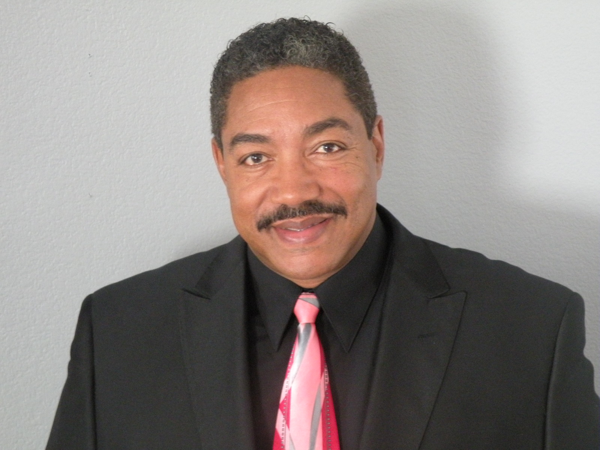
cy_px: 225
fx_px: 1317
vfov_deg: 19.4
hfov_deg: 25.7
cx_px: 300
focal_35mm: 76
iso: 448
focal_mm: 13.4
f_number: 4
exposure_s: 1/8
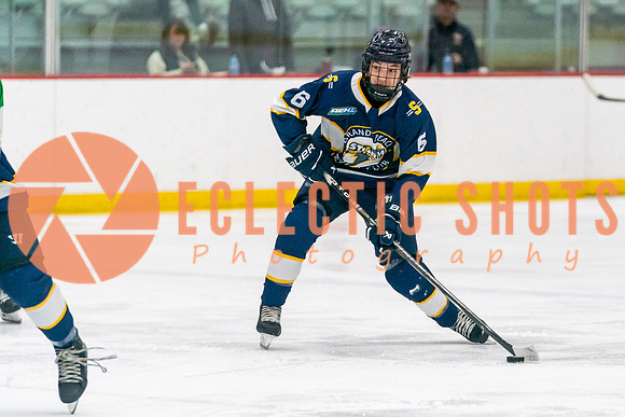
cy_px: 282
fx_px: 4673
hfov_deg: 7.6
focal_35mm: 269
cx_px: 418
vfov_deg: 5.1
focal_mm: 148
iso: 4000
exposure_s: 1/1600
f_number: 2.8
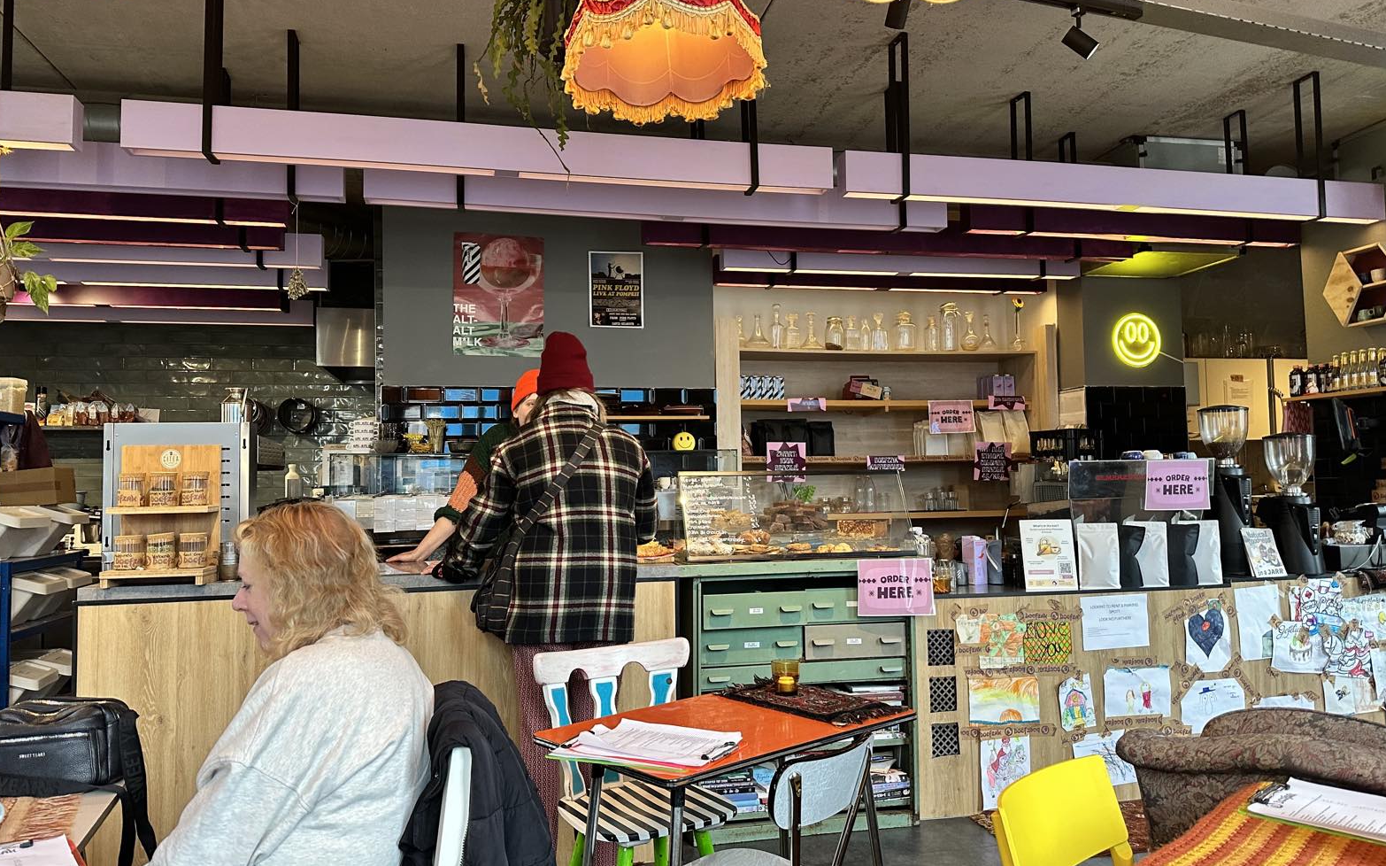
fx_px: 982
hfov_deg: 70.4
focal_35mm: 26
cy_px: 421
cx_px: 700
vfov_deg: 47.6
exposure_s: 1/50
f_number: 1.78
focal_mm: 6.86
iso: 200
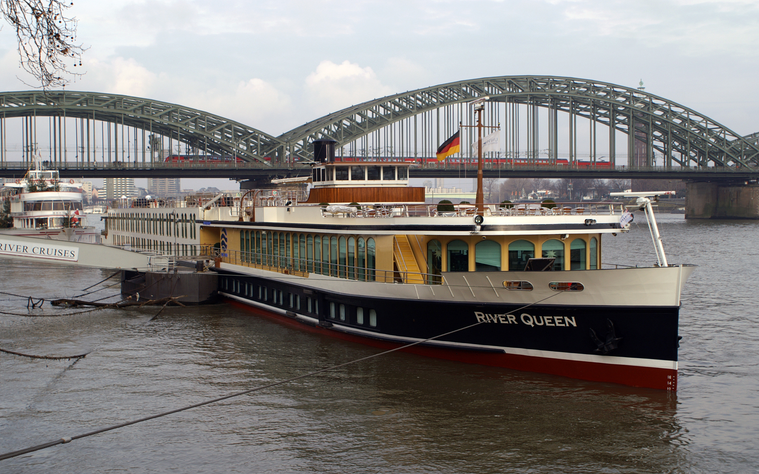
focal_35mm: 54
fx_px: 1107
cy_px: 235
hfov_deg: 37.9
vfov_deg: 24.2
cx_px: 379
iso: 100
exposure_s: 1/250
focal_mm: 35
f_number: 6.3
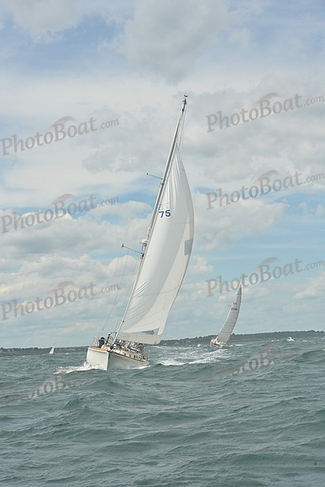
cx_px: 162
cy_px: 244
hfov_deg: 19.5
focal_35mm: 70
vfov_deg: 28.8
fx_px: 947
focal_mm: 70
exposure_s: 1/1250
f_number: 11
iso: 320
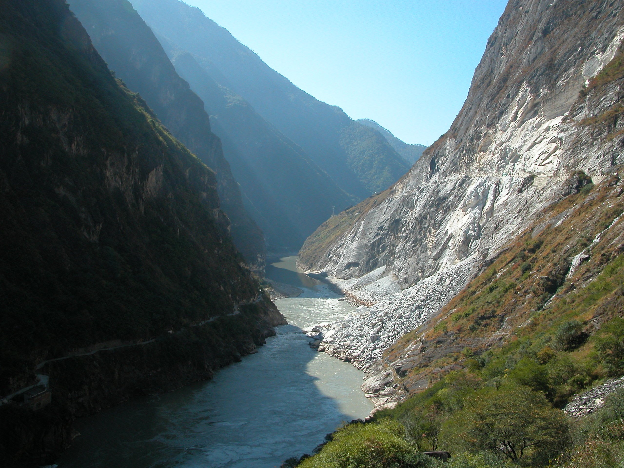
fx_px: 631
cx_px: 312
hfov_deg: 52.6
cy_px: 234
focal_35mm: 35
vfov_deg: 40.7
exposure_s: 1/236
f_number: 6.3
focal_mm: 8.9
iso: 100
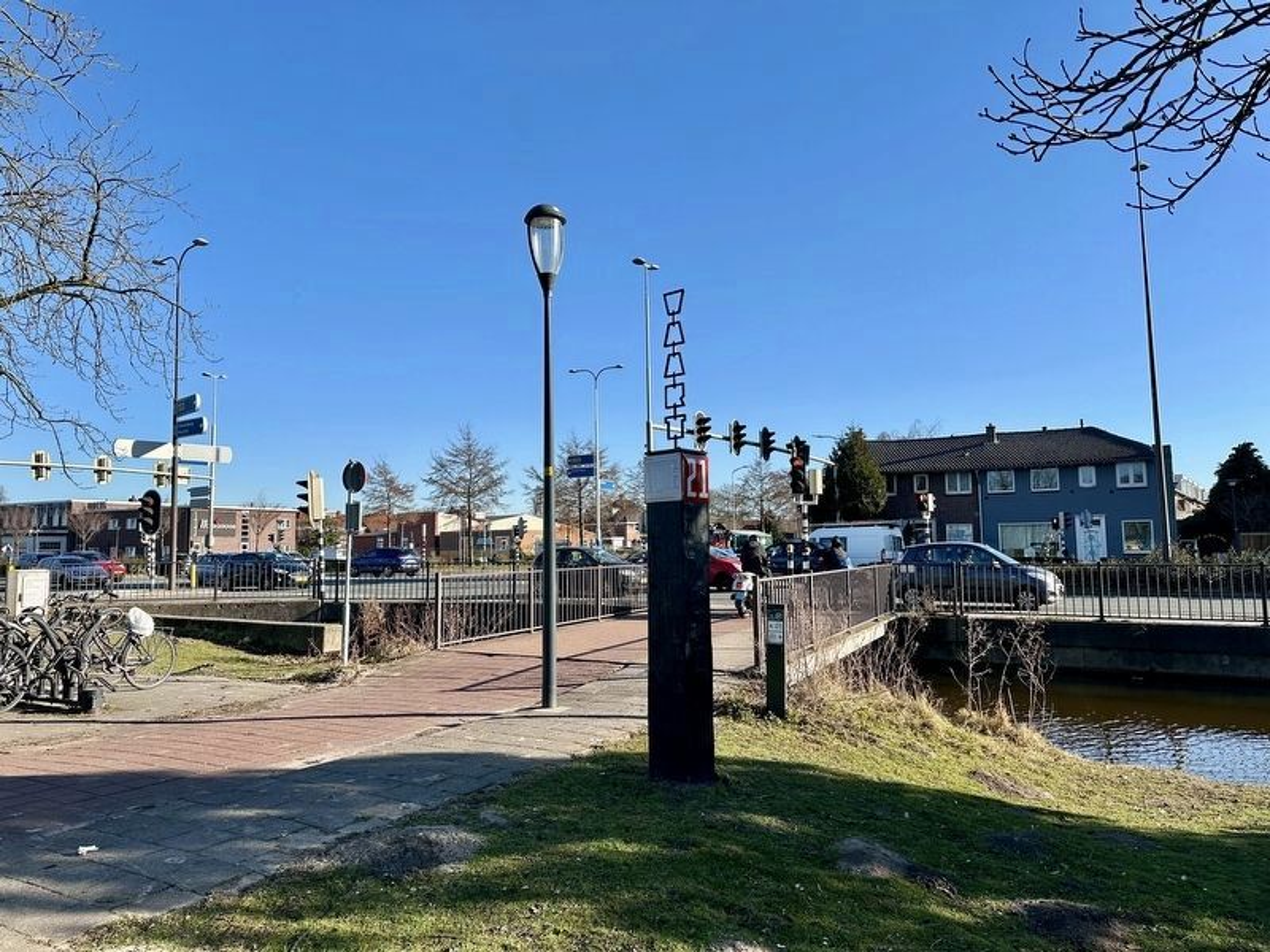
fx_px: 881
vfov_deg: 56.8
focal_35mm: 24
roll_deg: -0.1
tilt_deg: +6.0
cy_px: 476
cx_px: 635
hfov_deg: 71.6
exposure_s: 1/3247
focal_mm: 6.86
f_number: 1.78
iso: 80
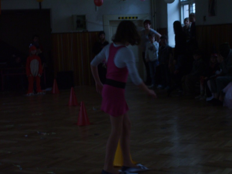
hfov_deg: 27.0
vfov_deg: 20.4
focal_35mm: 72
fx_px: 483
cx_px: 116
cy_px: 87
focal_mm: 12
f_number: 3.9
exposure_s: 1/30
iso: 100
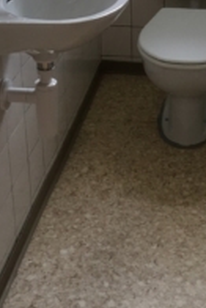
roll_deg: +0.2
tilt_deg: -19.2
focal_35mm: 77
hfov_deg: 17.7
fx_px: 660
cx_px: 150
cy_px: -9
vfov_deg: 24.9
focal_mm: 4.15
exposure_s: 1/33
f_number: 2.2
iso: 64
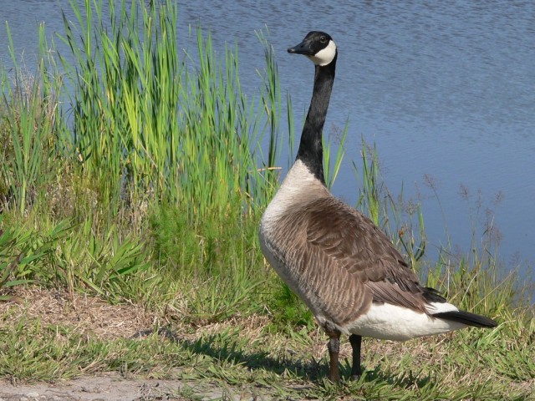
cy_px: 200
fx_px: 1947
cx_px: 268
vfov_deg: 11.8
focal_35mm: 126
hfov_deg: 15.6
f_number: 4.6
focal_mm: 20.9
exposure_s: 1/500
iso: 80
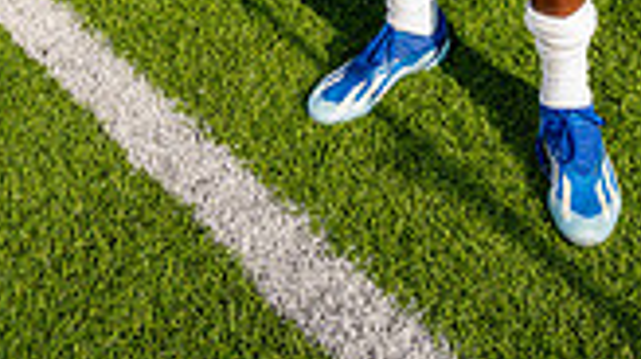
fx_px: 1172
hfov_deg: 30.4
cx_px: 430
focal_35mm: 69
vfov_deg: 13.3
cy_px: -488
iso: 50
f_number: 7.1
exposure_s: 1/125
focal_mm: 24
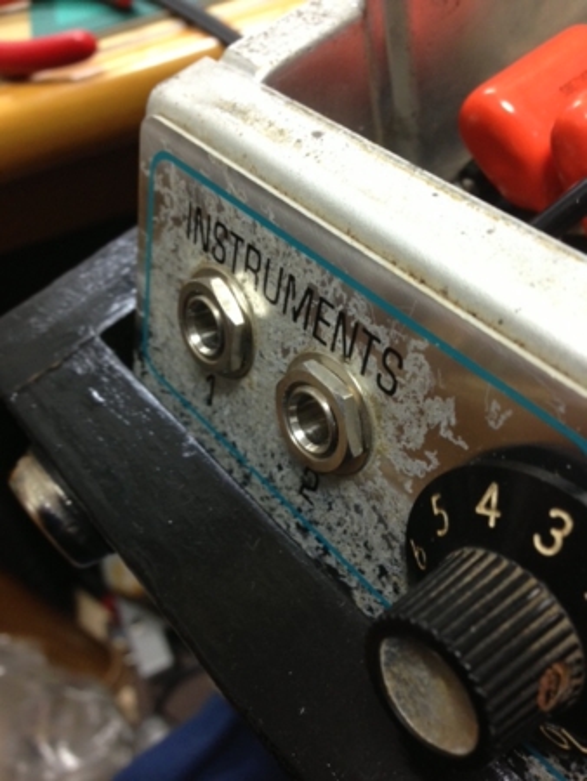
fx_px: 745
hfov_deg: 43.0
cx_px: 294
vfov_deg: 55.3
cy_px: 390
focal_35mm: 33
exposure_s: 1/20
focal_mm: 4.13
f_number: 2.4
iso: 125
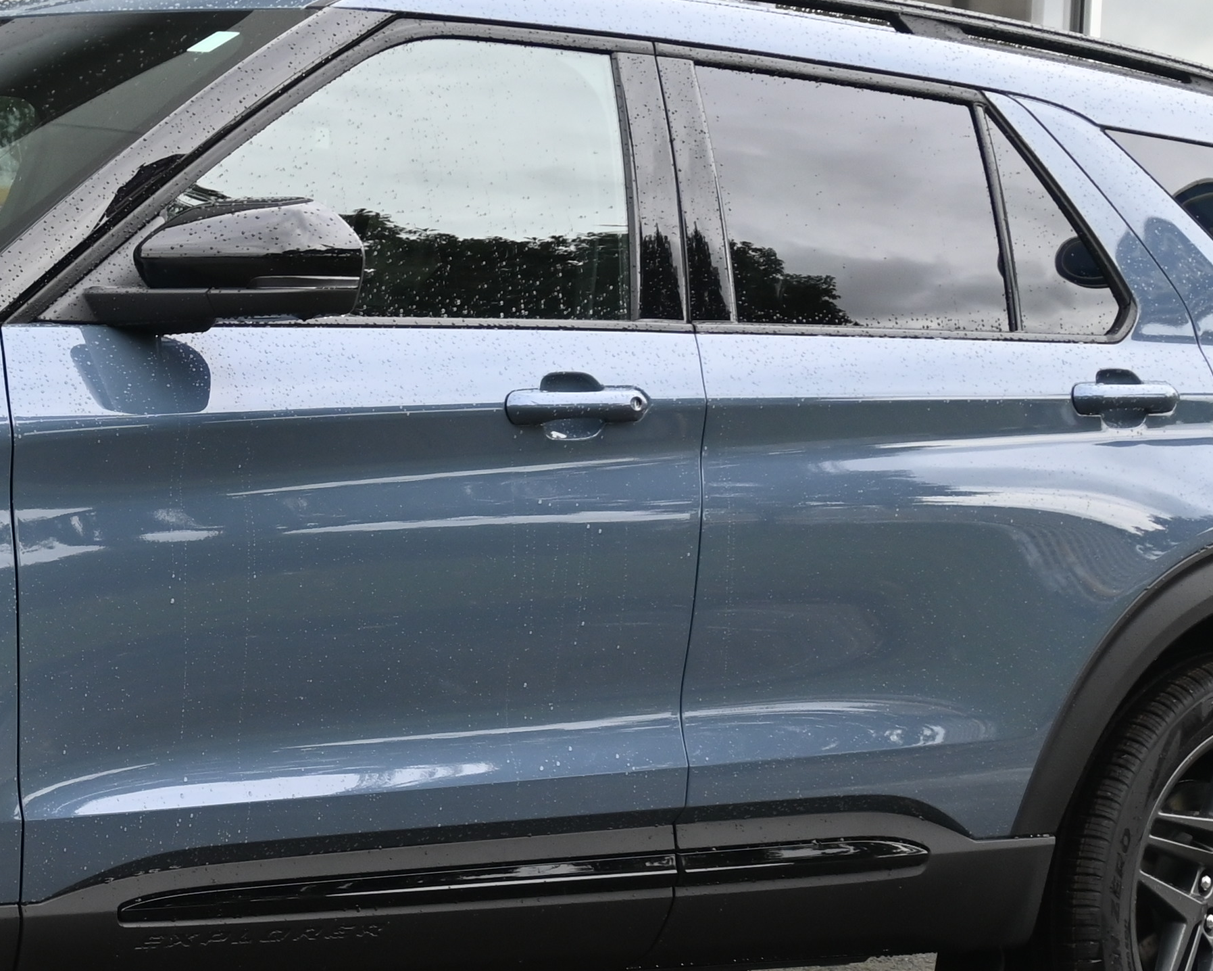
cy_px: 642
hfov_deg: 14.3
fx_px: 4781
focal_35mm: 133
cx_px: 49
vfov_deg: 11.6
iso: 280
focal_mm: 30.5
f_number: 4.8
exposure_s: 1/250
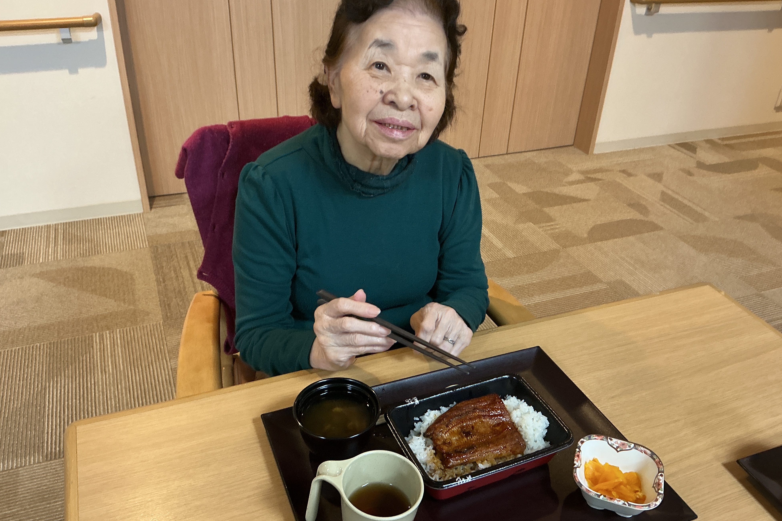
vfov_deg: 42.3
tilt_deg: -34.9
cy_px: 269
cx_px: 396
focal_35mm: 31
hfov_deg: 60.3
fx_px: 673
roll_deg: -2.7
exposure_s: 1/60
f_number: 1.8
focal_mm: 3
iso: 125
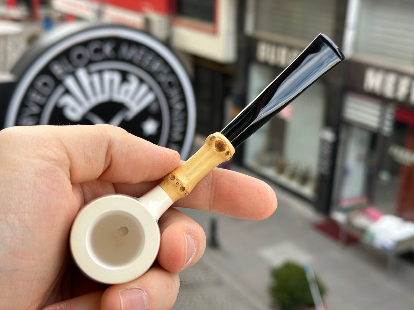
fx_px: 574
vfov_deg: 30.3
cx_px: 207
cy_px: 155
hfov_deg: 39.7
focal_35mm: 48
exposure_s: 1/236
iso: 50
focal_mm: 6.86
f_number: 1.78
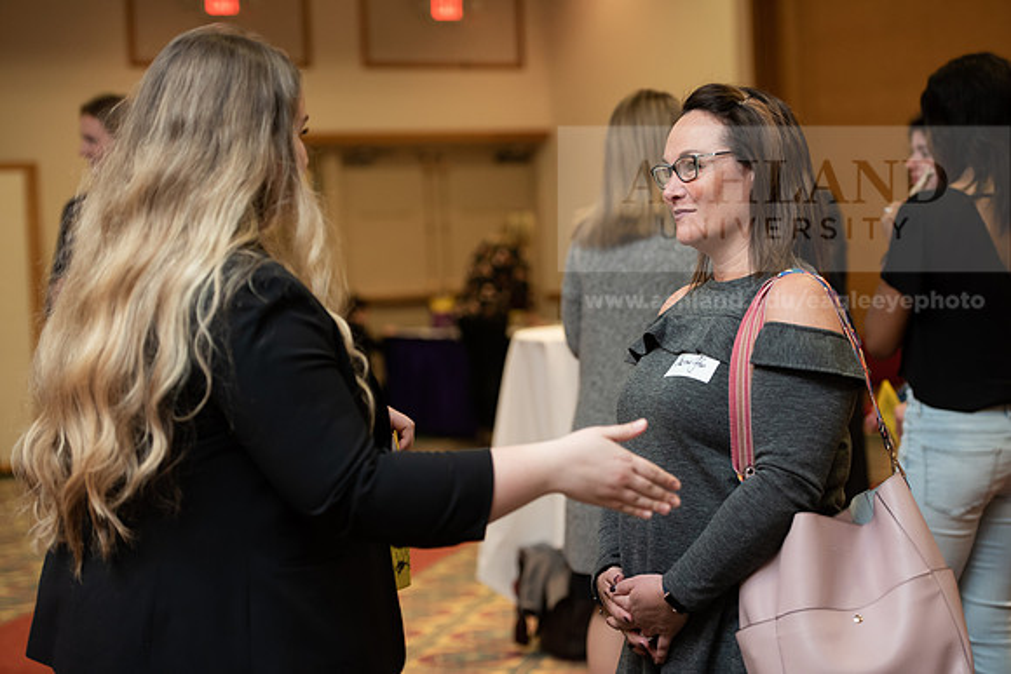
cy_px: 337
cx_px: 506
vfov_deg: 16.7
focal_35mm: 82
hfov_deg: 24.8
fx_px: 2303
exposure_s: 1/200
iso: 1600
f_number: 3.5
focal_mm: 82
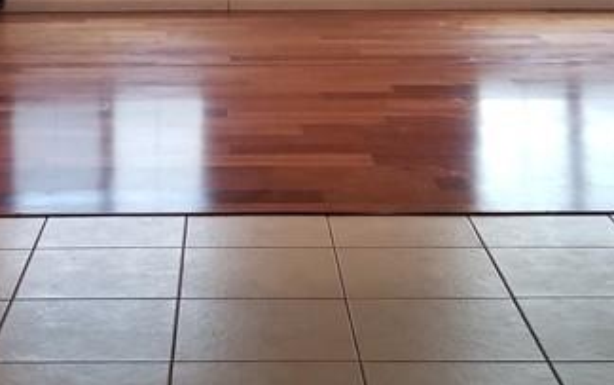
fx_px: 1457
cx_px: 227
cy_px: -176
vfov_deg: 14.2
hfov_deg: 23.7
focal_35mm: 87
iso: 200
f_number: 1.7
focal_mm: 4.3
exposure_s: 1/60
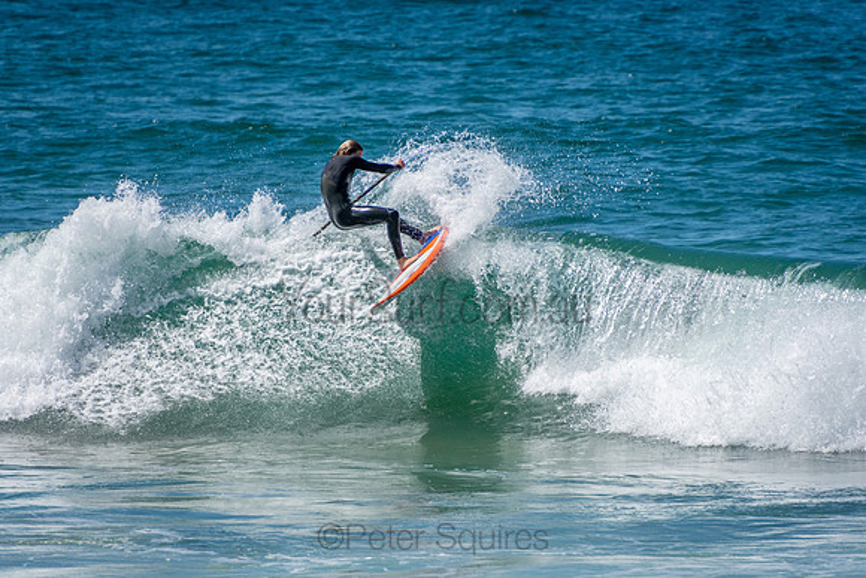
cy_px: 289
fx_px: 14436
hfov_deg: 3.4
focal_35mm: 600
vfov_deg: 2.3
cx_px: 433
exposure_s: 1/2000
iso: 280
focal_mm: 400
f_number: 5.6
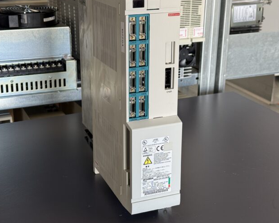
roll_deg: -0.4
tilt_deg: -18.4
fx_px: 479
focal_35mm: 58
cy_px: 94
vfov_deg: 26.2
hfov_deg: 32.5
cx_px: 126
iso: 64
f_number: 1.78
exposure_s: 1/100
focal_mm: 6.76
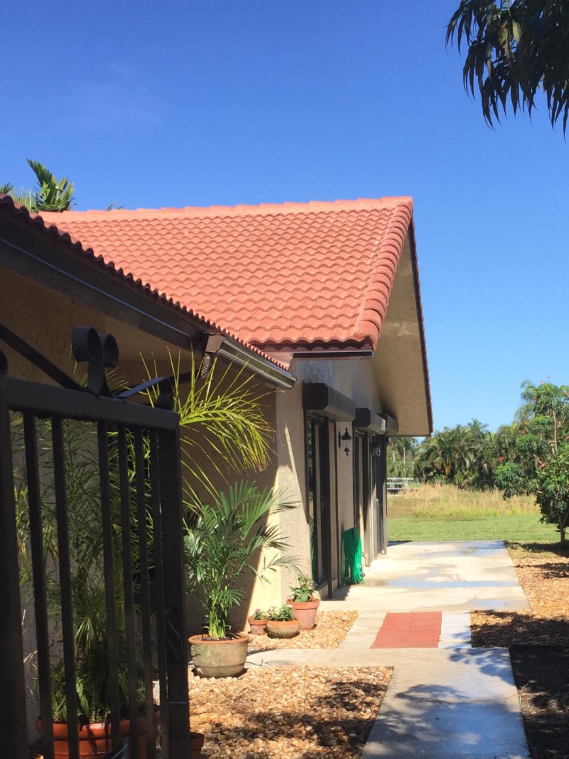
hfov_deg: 28.9
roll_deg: +3.1
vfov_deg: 37.0
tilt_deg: -5.8
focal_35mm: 50
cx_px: 392
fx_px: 1096
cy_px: 597
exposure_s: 1/1412
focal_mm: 4.15
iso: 32
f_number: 2.2
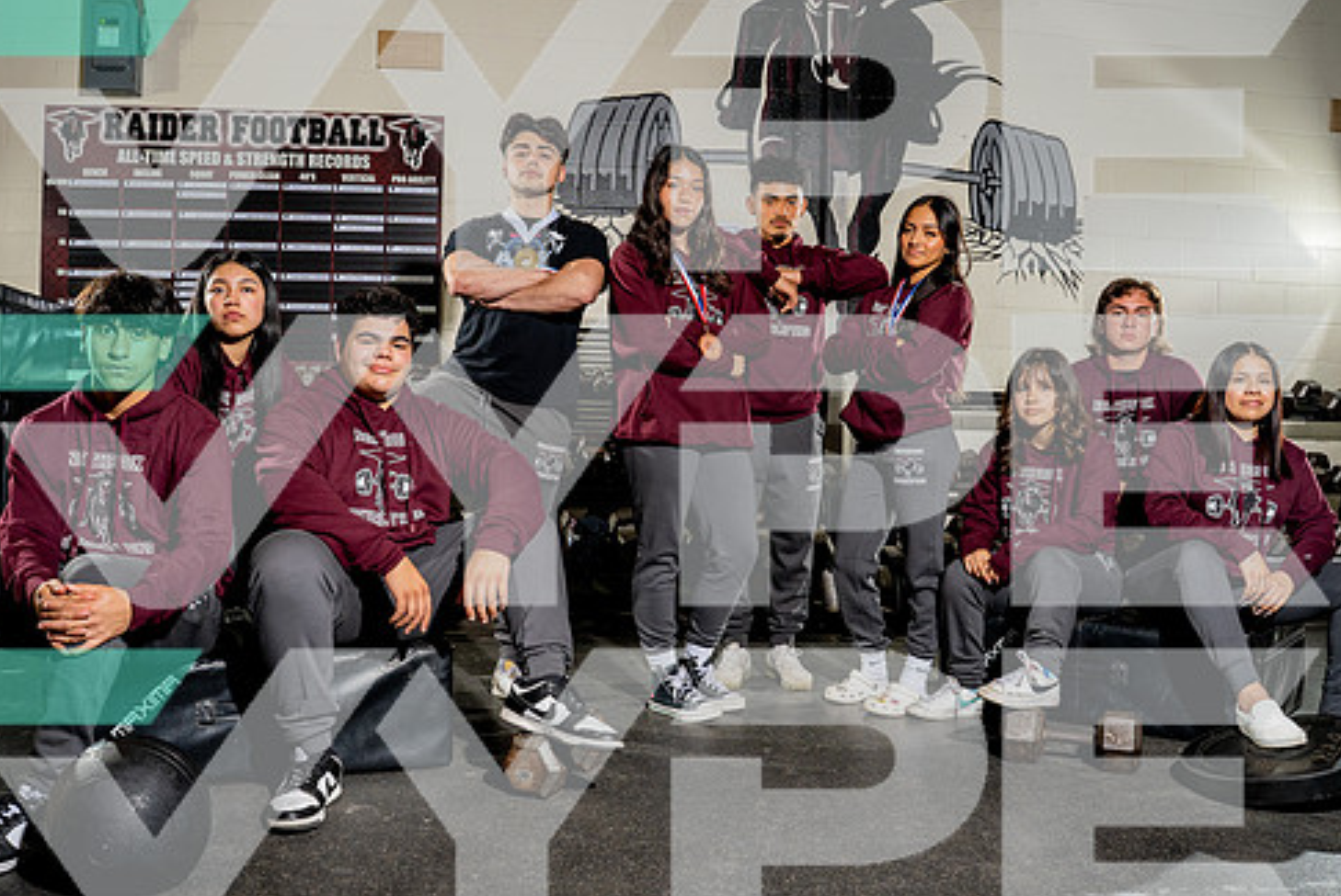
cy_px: 462
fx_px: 1156
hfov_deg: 60.2
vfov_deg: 42.4
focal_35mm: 31
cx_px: 626
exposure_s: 1/250
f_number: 8
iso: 400
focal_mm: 26
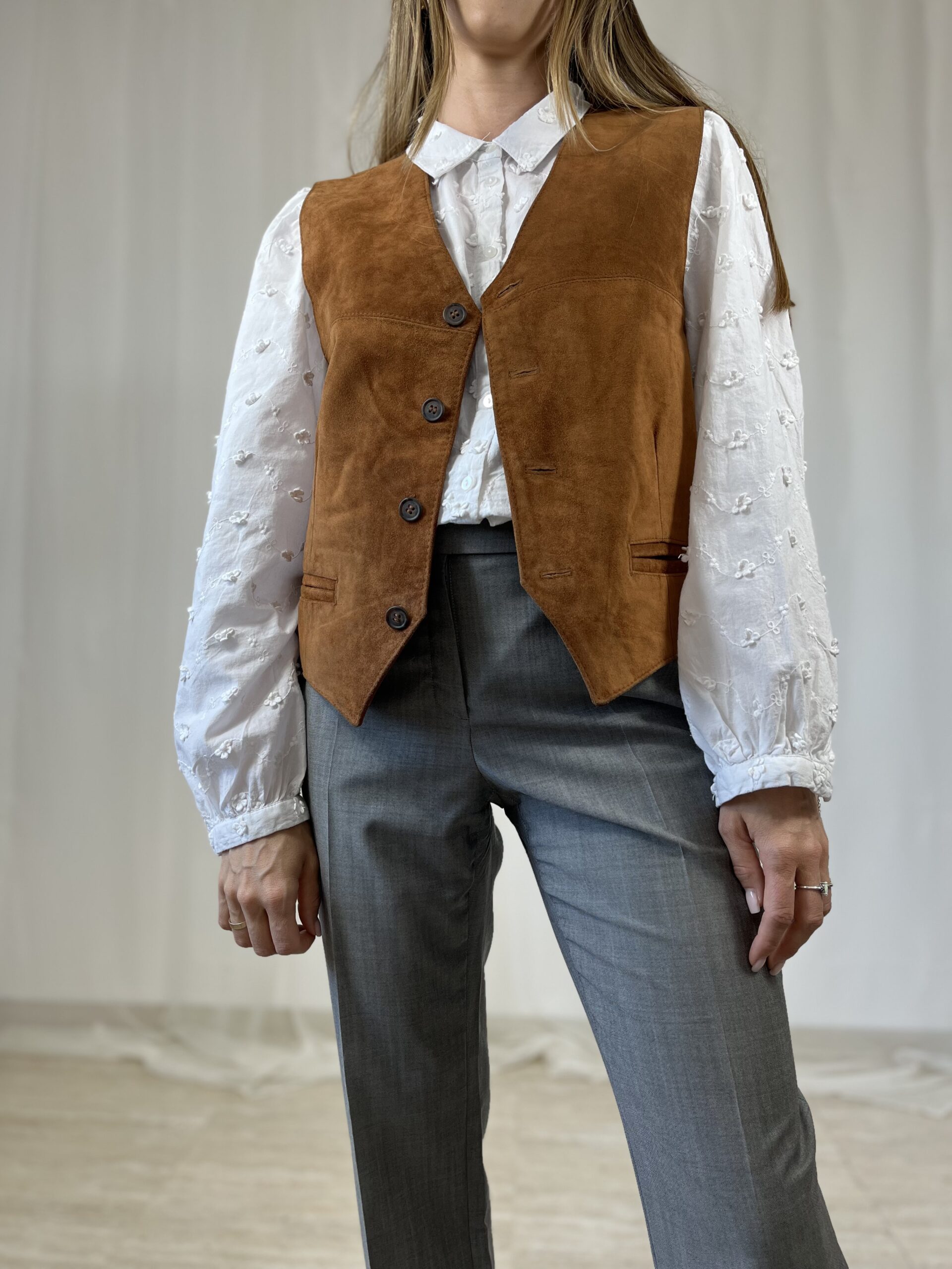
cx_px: 476
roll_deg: -0.4
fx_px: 953
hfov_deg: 53.1
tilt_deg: +0.8
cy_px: 634
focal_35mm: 26
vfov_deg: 67.3
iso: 50
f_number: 1.6
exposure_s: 1/122
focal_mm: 5.1
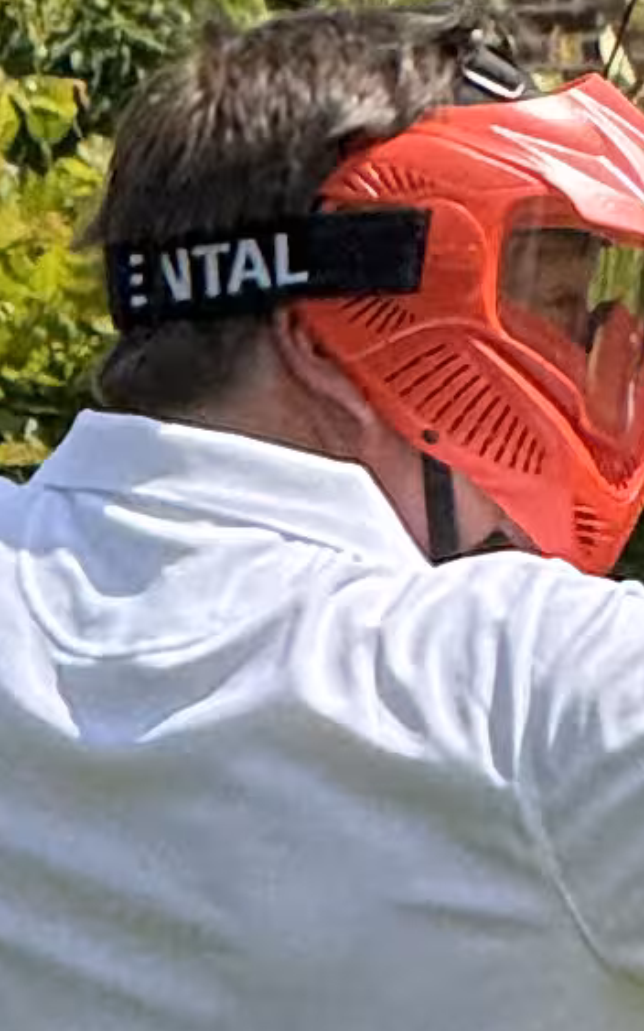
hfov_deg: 1.4
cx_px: 1376
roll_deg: +0.8
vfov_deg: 2.3
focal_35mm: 911
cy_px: 665
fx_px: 25576
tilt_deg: -1.8
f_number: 2.8
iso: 50
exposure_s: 1/1048
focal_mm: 15.66
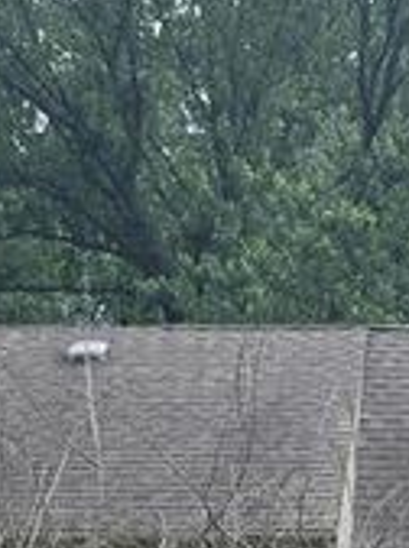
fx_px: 1439
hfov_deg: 15.5
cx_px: 506
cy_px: 906
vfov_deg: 18.2
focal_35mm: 91
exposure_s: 1/1559
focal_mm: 5.4
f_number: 1.8
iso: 25
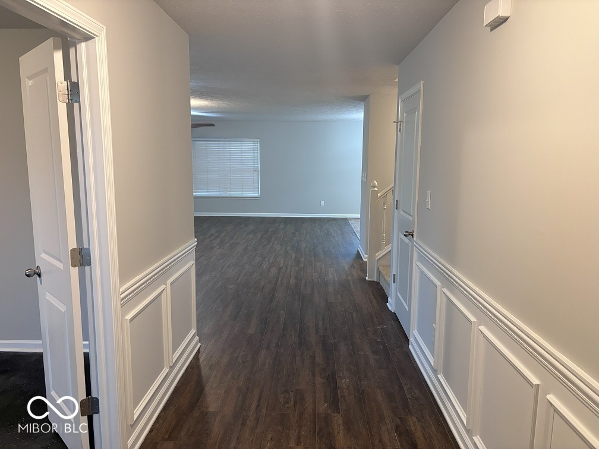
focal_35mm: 26
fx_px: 450
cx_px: 300
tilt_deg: -7.9
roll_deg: -0.3
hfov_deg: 67.3
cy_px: 224
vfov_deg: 53.1
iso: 320
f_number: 1.6
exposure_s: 1/60
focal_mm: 5.96
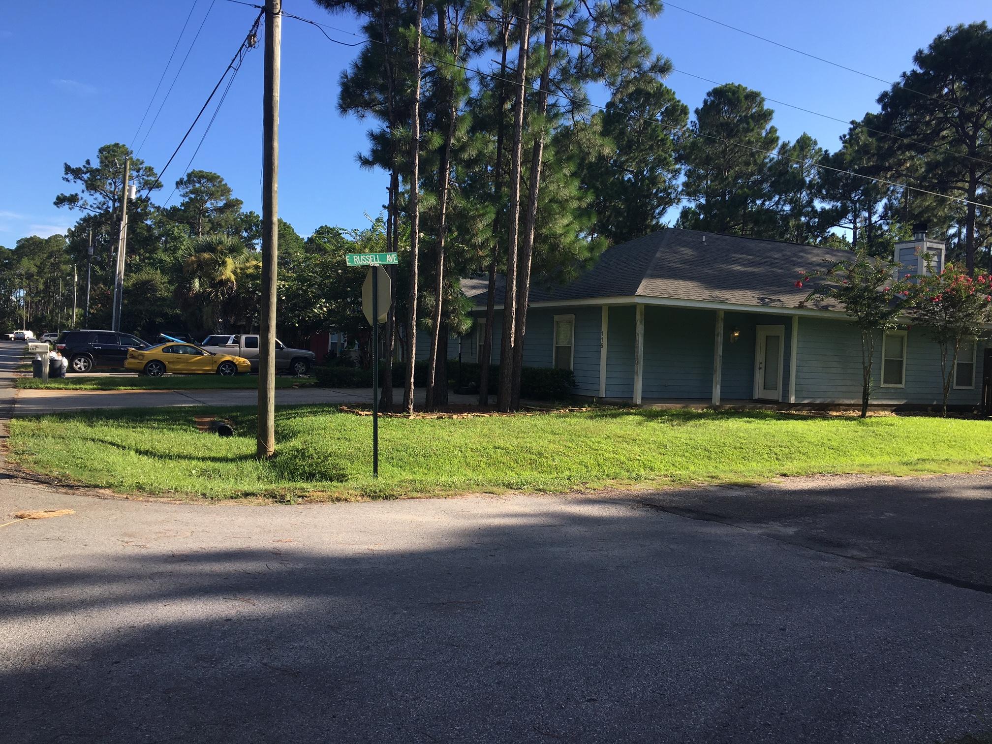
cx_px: 496
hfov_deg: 61.7
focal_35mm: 29
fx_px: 831
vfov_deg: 48.2
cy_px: 372
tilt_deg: -0.9
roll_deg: -2.3
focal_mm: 4.15
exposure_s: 1/686
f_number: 2.2
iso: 25
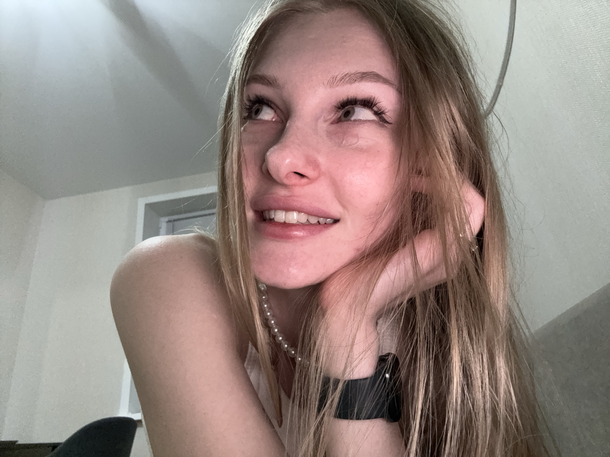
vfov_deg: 58.9
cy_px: 228
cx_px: 305
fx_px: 405
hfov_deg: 73.9
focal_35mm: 23
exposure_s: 1/41
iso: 200
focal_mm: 2.69
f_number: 1.9
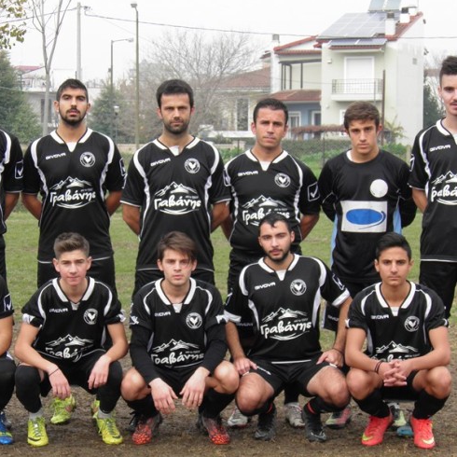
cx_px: 200
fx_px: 1777
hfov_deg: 14.6
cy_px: 227
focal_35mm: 119
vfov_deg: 14.7
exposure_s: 1/80
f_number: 5
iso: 50
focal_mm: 17.1
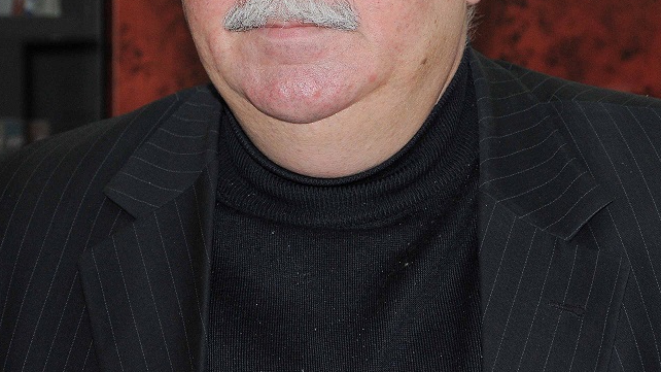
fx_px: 2664
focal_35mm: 152
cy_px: 24
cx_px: 333
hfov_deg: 14.1
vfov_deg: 8.0
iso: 640
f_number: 5
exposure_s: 1/160
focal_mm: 58
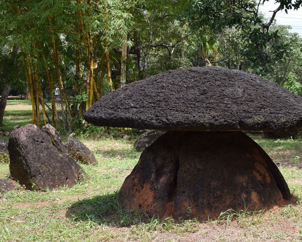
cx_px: 241
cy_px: 113
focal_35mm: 71
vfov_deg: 21.6
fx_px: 635
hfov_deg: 26.3
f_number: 8
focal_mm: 28
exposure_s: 1/250
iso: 220
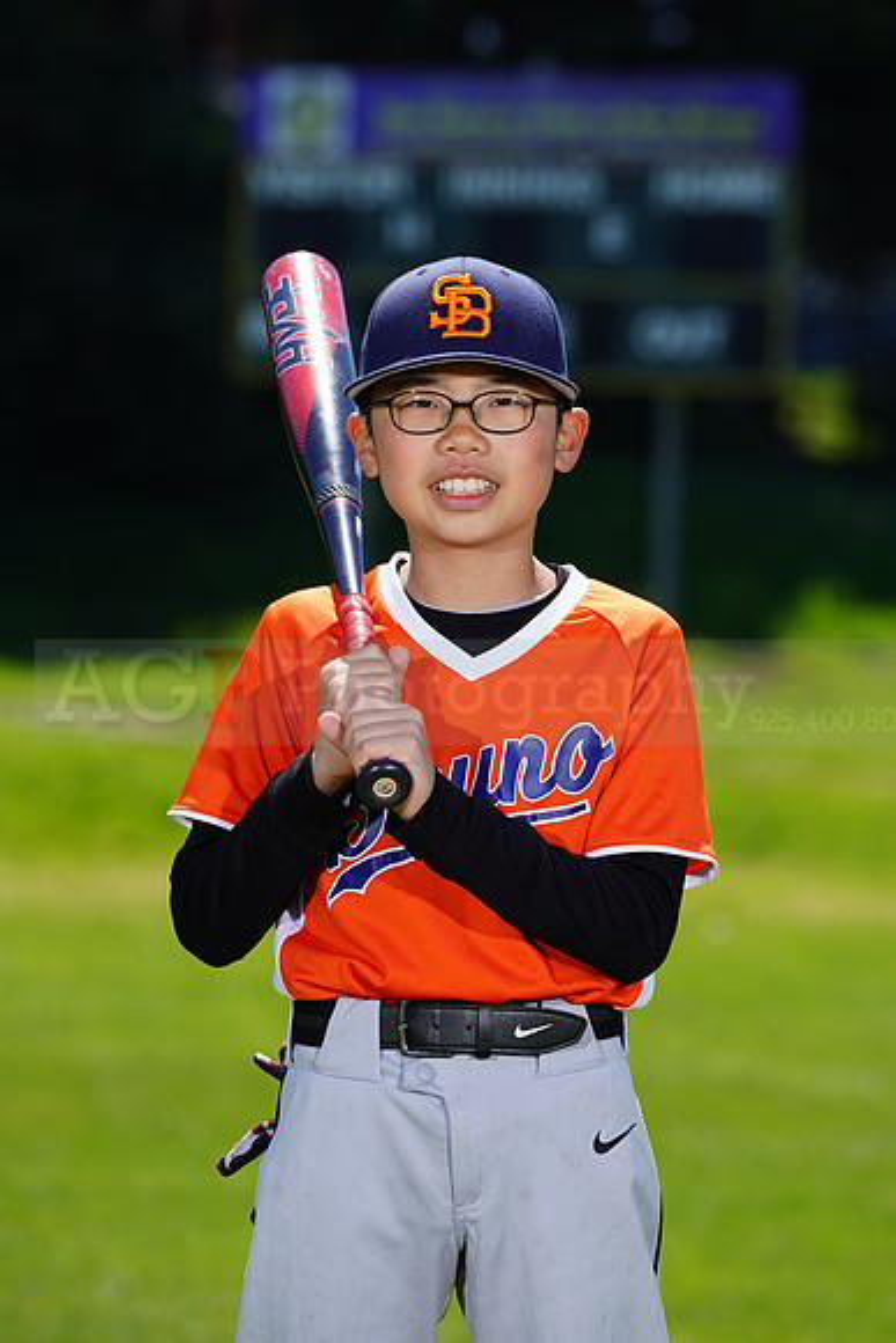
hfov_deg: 5.6
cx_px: 448
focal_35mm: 244
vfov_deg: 8.4
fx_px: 9103
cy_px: 672
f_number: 8
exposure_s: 1/250
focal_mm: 244
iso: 100
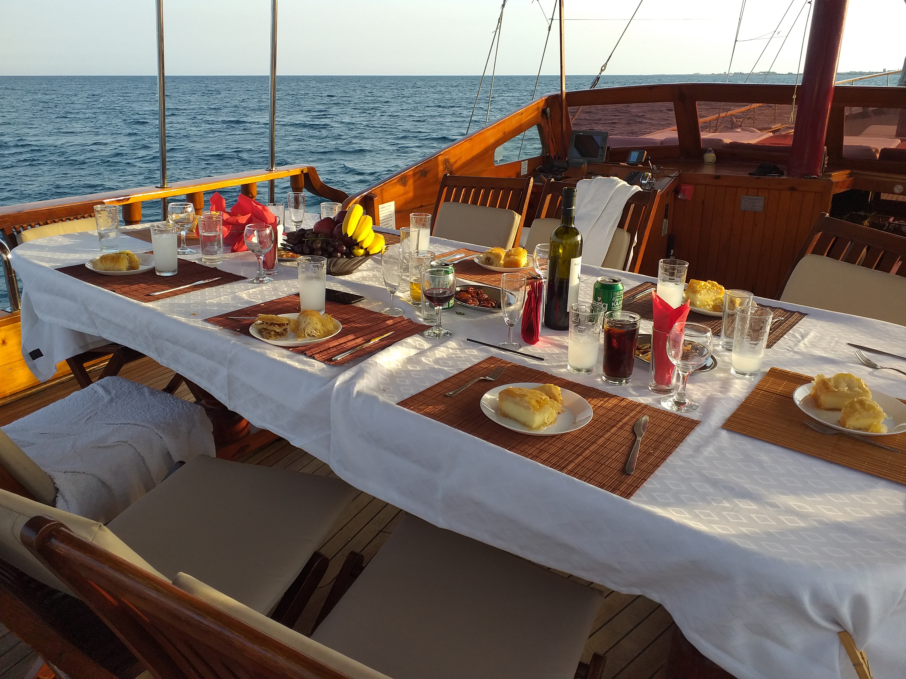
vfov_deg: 53.1
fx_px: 680
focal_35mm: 26
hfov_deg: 67.3
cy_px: 340
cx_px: 453
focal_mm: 3.6
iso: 40
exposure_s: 1/397
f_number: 1.9
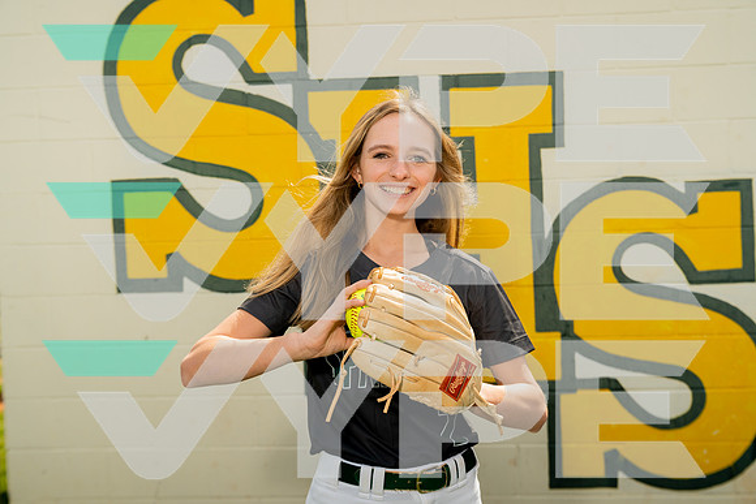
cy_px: 252
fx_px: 1008
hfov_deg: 41.1
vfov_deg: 28.1
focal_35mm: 48
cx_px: 378
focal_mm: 48
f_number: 4.5
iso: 250
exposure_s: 1/250
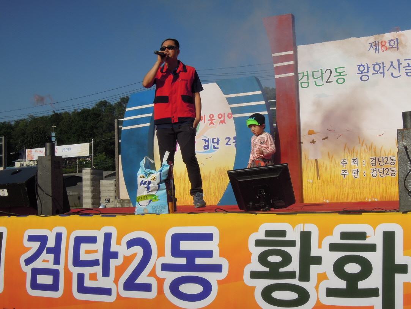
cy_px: 154
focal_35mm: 50
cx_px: 206
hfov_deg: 38.2
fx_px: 594
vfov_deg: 29.1
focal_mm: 9
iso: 160
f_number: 6.6
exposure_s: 1/1250
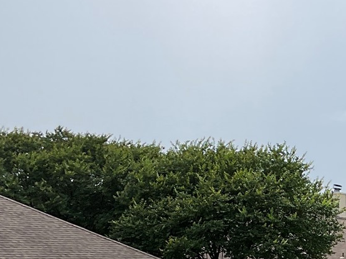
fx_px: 1069
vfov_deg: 13.3
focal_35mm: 107
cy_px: 346
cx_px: 352
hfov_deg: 17.9
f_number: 1.8
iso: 16
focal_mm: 3
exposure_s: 1/2227
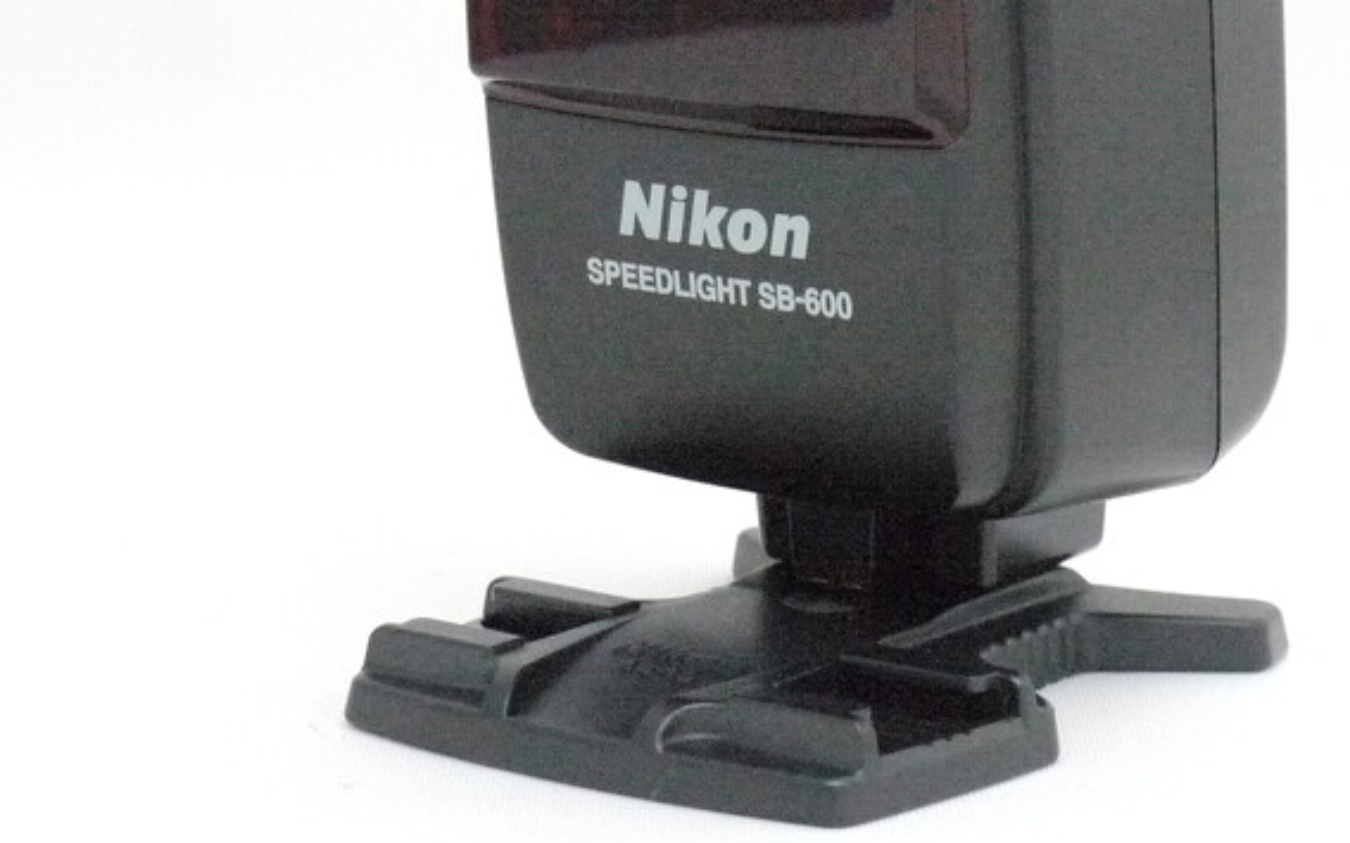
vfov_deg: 11.6
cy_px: 62
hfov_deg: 18.6
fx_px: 4121
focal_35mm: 112
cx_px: 699
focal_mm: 25
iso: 3200
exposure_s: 1/80
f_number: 8
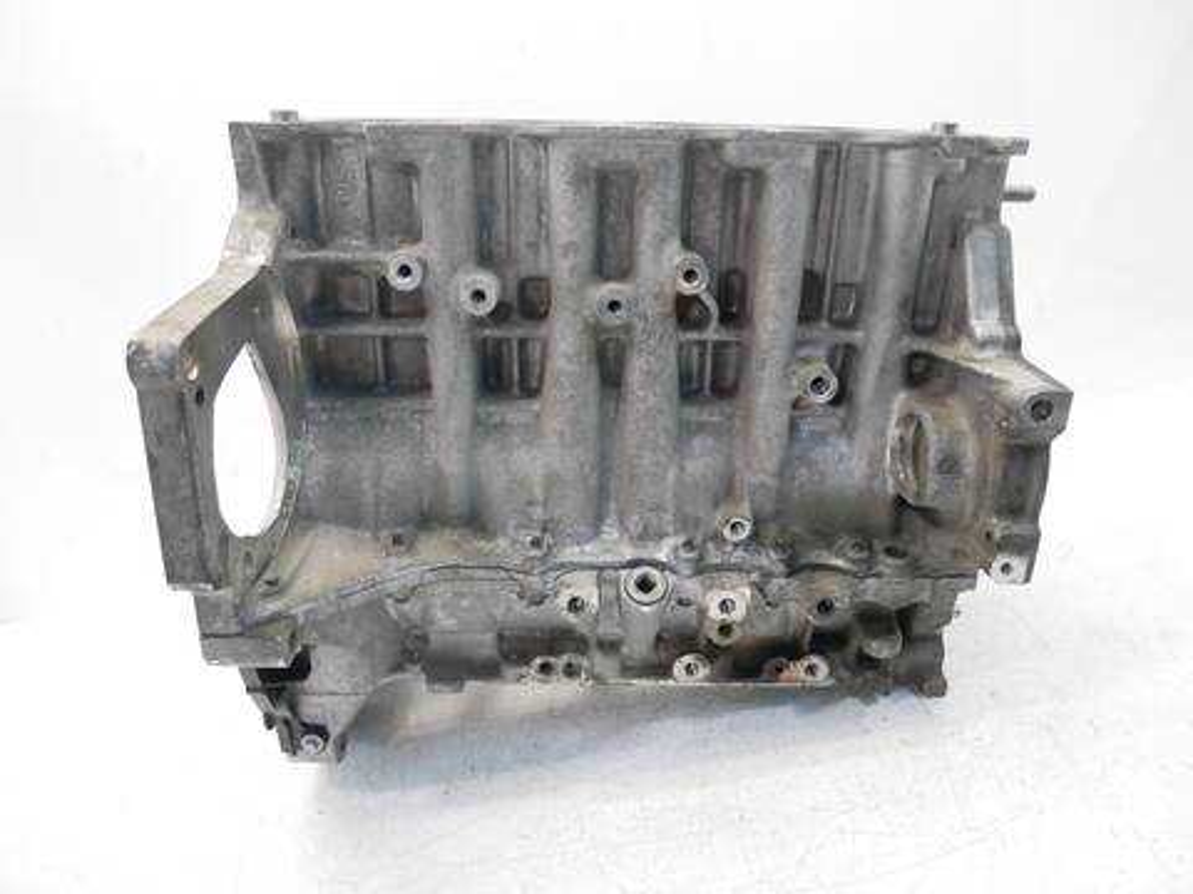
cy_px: 447
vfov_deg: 56.8
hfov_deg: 71.6
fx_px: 827
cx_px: 596
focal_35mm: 24
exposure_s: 1/60
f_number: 3.5
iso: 1000
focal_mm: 12
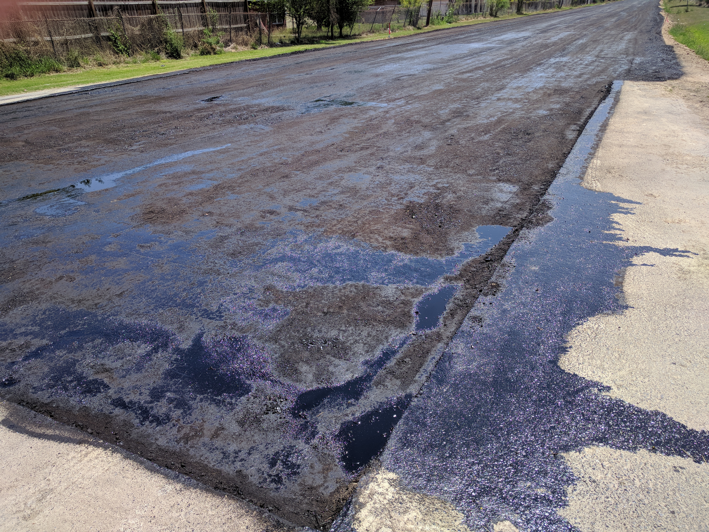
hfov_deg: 67.3
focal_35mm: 26
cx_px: 354
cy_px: 266
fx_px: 533
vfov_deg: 53.1
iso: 60
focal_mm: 4.67
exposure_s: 1/1669
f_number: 2
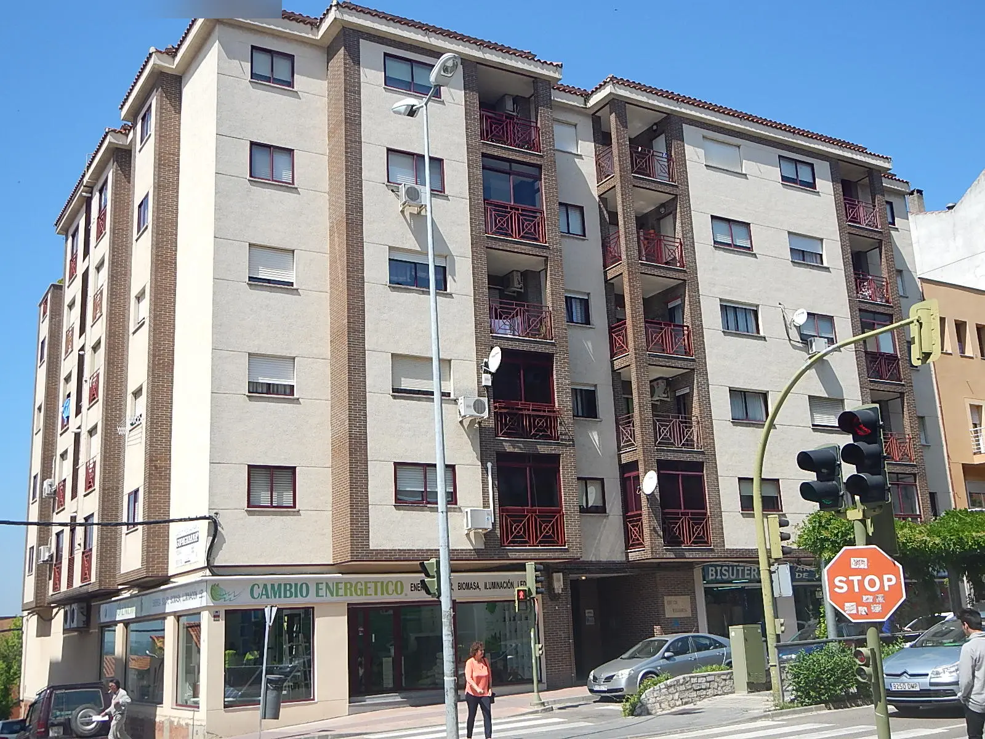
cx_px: 492
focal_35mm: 36
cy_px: 370
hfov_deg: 51.4
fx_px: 1024
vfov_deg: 39.7
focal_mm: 6.5
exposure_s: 1/800
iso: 125
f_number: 4
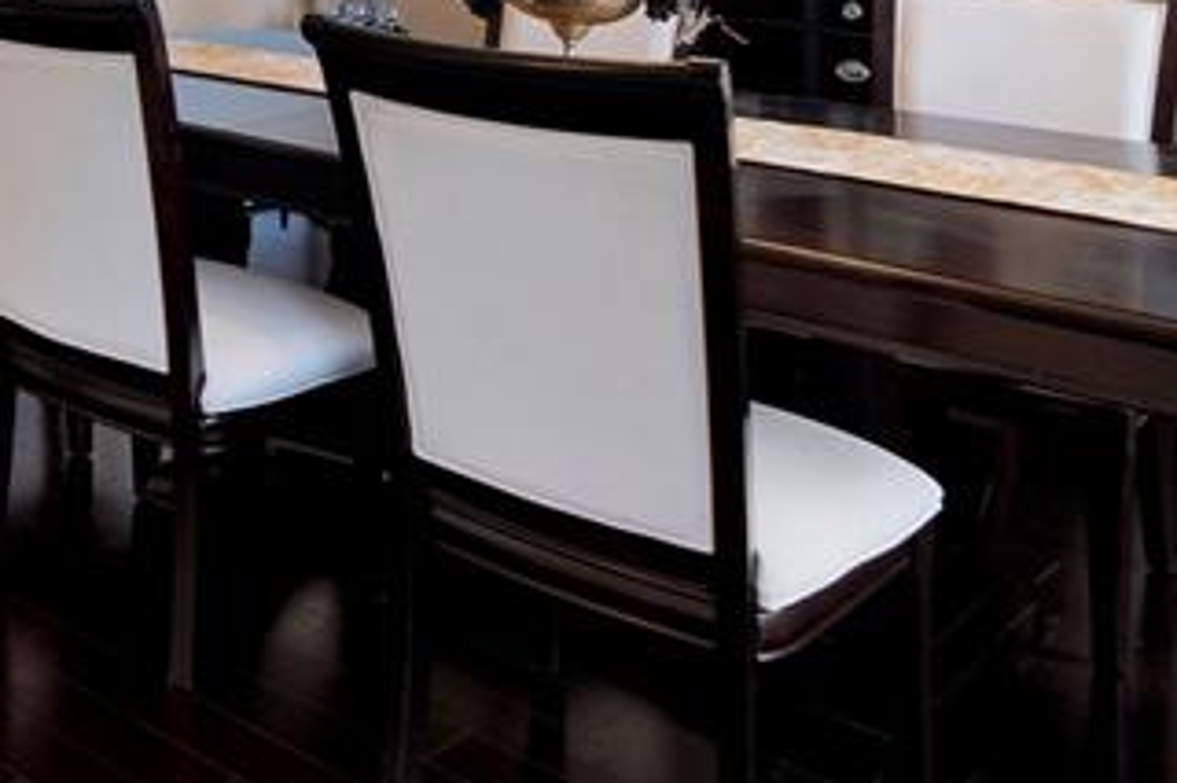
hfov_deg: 32.5
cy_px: -173
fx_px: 1568
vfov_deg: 25.1
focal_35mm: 48
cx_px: -294
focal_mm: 10
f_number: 8
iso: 100
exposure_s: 1/3.33
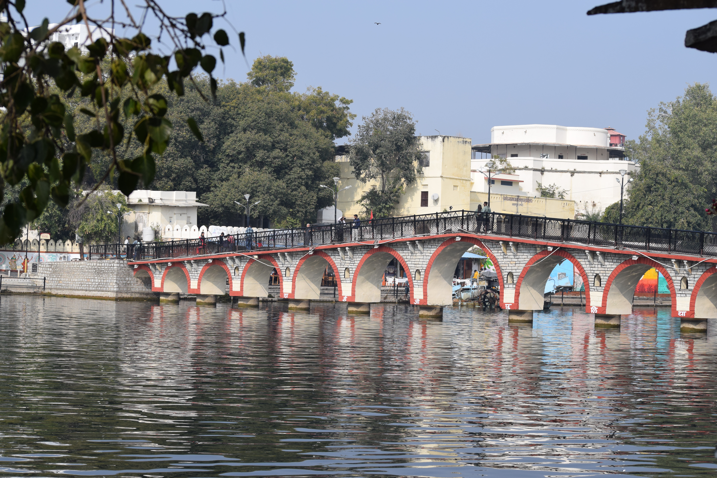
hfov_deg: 24.6
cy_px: 239
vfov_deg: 16.6
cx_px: 358
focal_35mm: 82
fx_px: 1643
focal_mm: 55
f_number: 6.3
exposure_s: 1/1600
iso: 400
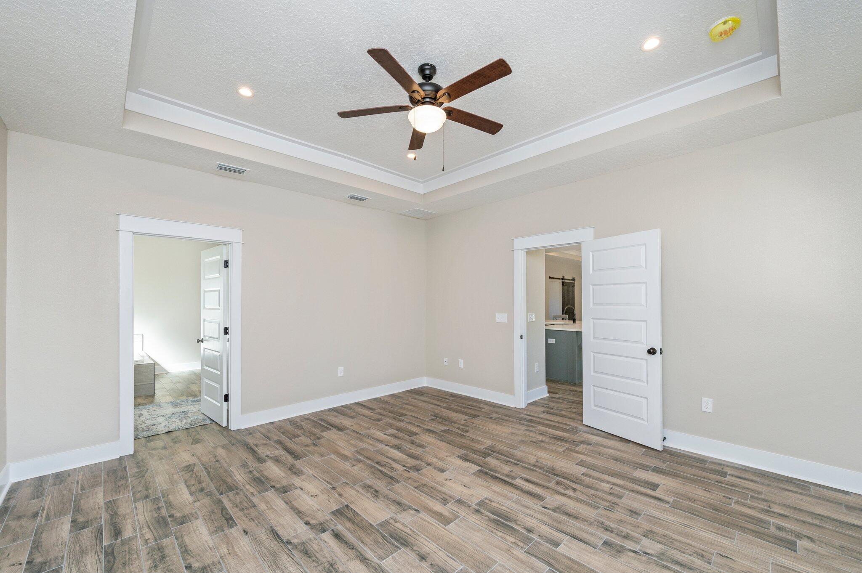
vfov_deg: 81.1
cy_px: 286
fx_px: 335
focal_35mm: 14
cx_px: 431
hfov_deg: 104.3
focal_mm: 14
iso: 500
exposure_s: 1/50
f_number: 9
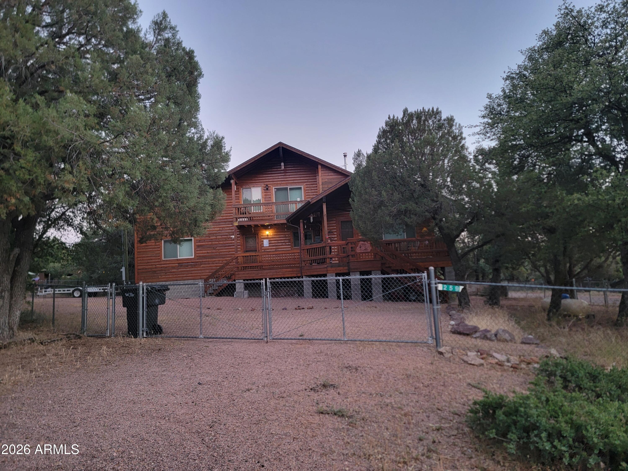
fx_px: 435
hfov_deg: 71.6
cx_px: 314
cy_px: 236
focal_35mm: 24
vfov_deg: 56.8
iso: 200
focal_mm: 6.7
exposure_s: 1/40
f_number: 1.8
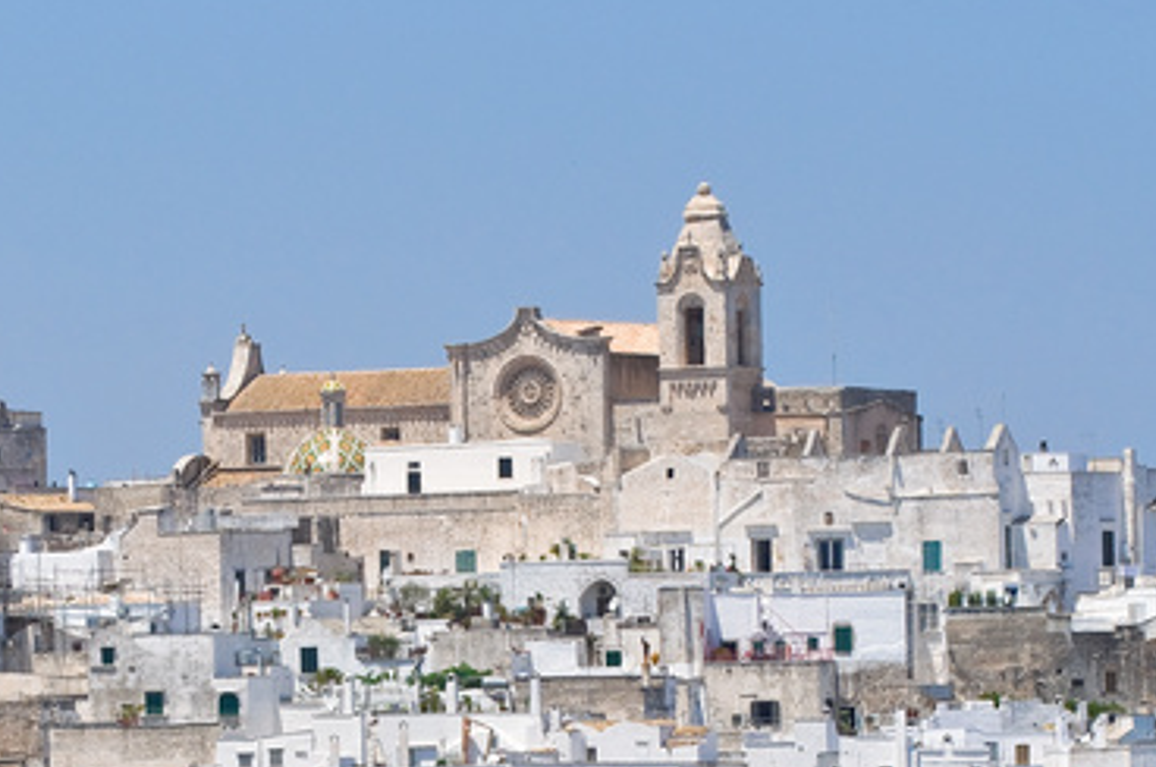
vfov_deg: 4.4
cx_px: 333
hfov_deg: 6.6
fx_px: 10001
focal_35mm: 312
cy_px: 797
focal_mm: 90
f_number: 10
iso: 200
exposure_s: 1/320
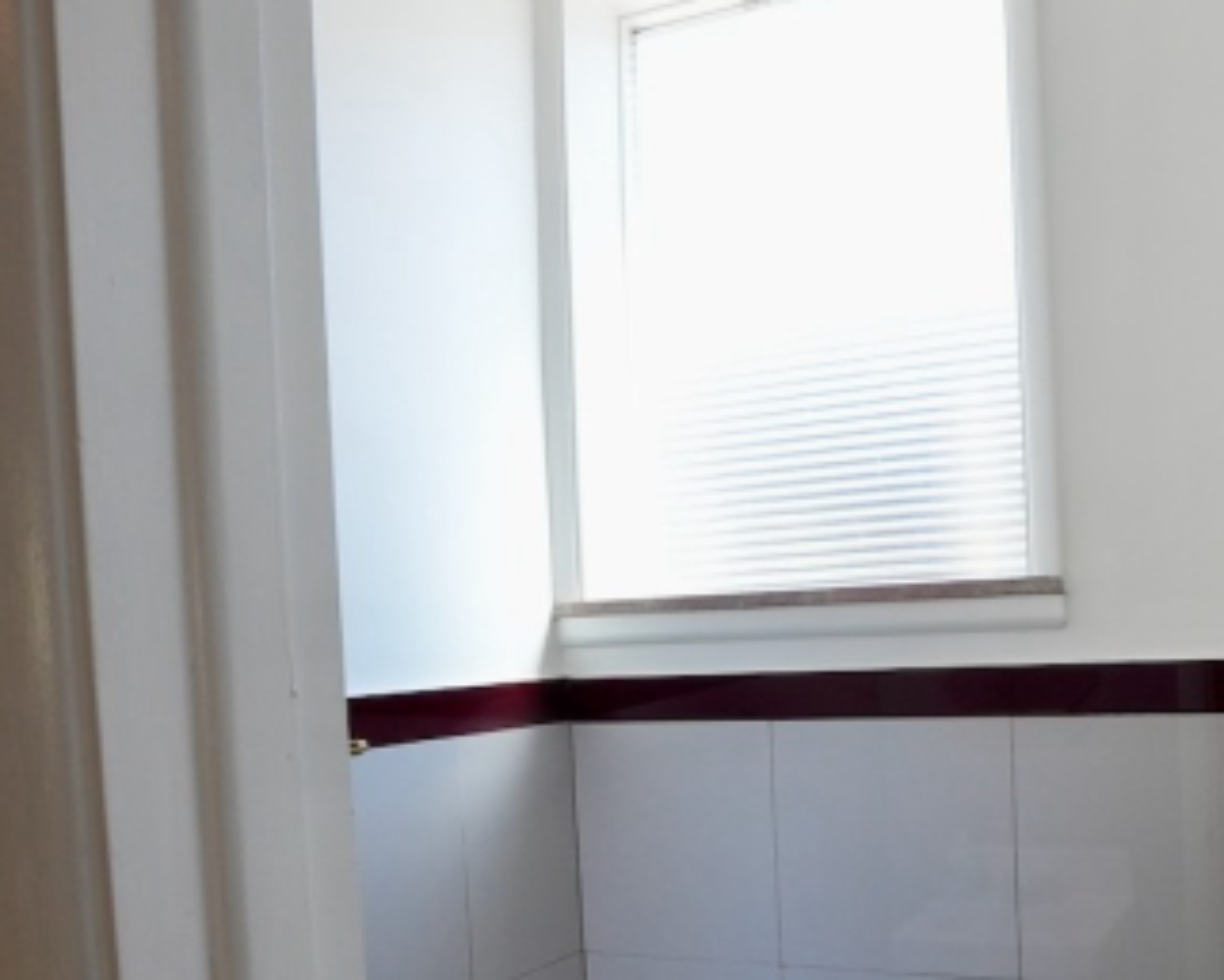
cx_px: 837
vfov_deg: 41.3
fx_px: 1268
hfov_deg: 50.4
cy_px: 705
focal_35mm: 35
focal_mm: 16
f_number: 11
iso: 2000
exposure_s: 1/125
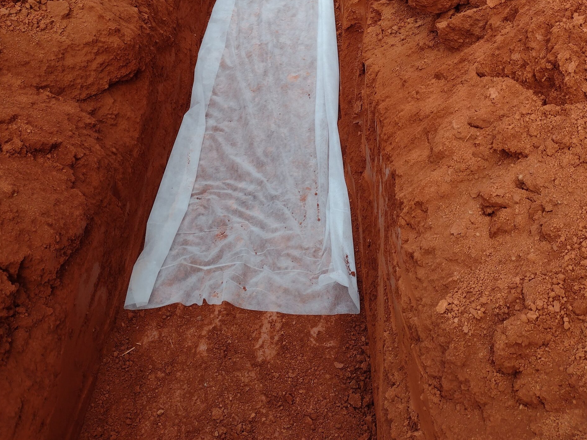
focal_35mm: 37
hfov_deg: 50.1
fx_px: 627
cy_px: 52
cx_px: 300
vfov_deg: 36.5
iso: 100
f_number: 1.7
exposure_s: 1/124
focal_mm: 4.71
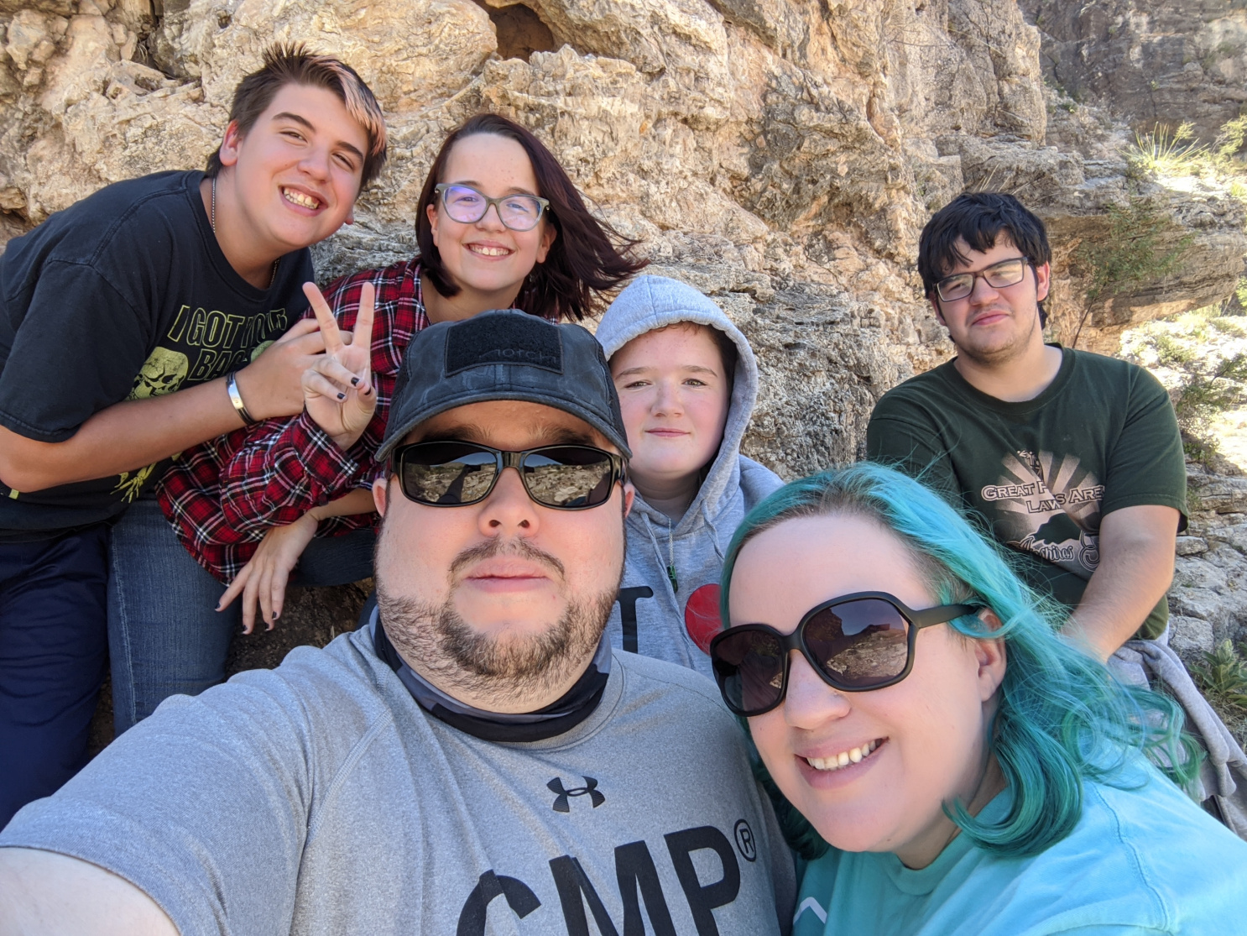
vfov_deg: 56.8
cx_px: 624
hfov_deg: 71.6
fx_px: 865
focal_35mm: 24
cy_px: 468
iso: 49
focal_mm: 2.51
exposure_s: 1/267
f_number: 2
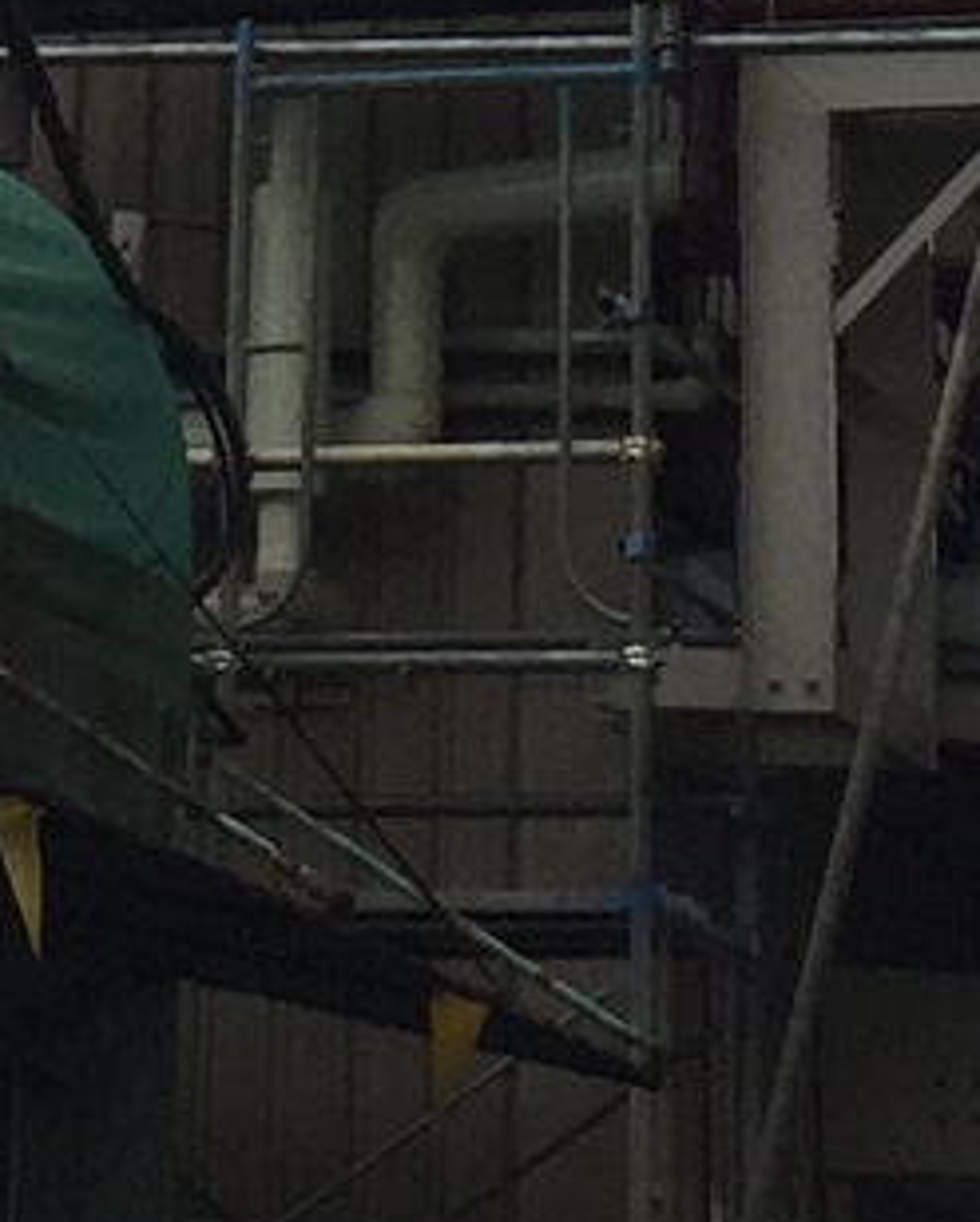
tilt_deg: +24.1
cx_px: 95
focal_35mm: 188
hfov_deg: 8.2
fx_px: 6806
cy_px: -1262
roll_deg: -4.7
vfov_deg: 9.5
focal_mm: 4.15
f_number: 2.2
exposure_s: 1/3597
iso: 32
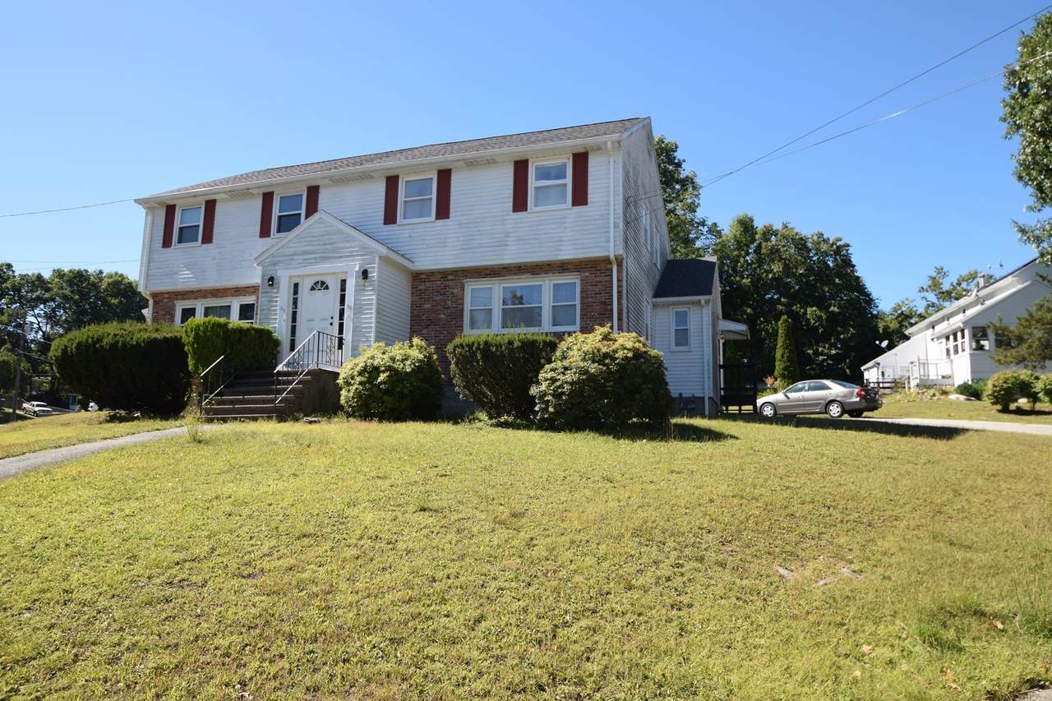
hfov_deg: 77.3
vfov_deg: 56.1
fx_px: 657
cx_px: 526
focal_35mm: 22
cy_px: 350
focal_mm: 15
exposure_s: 1/200
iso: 100
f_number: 7.1
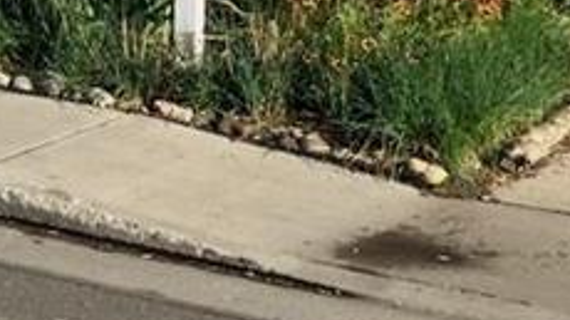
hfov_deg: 14.7
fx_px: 2054
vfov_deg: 8.4
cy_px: -357
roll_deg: -2.1
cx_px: -292
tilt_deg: +0.4
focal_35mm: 136
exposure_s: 1/1736
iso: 32
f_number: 1.8
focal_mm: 3.99
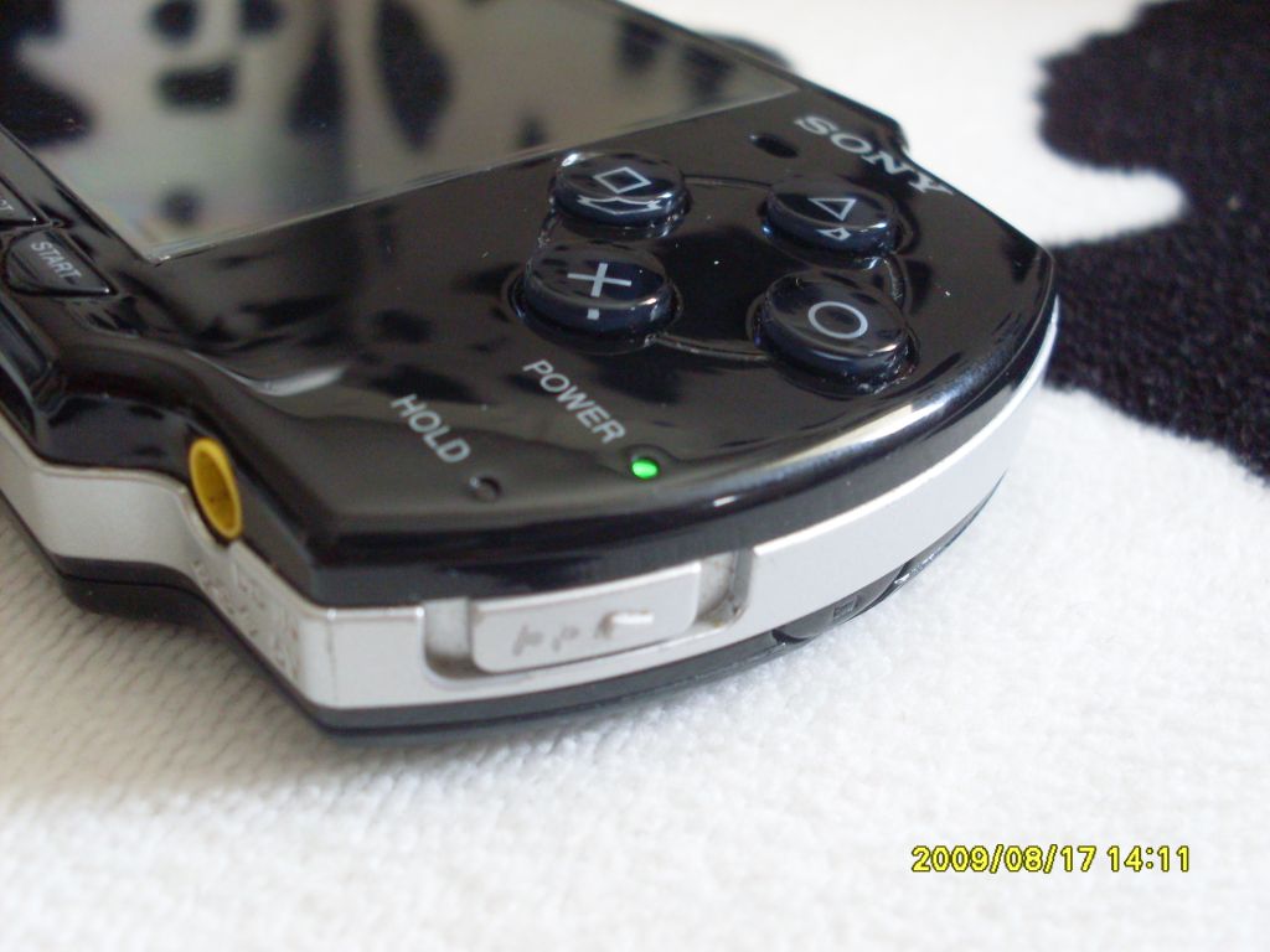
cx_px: 635
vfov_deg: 37.7
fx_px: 1394
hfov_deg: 49.0
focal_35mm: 38
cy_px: 476
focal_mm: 6.3
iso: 200
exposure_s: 1/45
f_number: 2.8
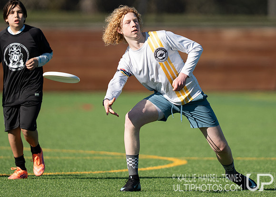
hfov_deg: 2.8
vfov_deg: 2.0
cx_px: 205
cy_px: 55
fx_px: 5609
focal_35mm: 716
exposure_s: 1/2000
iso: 125
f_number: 2.8
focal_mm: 400
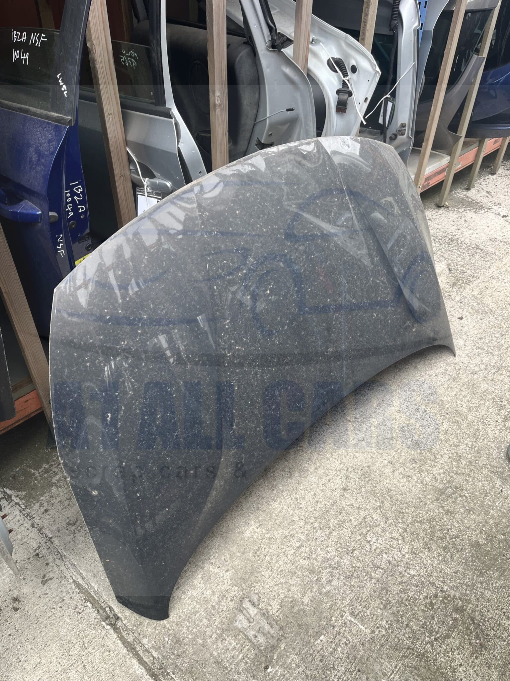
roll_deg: -1.2
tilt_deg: -41.3
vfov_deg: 67.3
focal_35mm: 26
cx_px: 255
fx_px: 511
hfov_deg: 53.1
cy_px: 340
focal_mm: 5.1
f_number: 1.6
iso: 50
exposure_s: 1/122
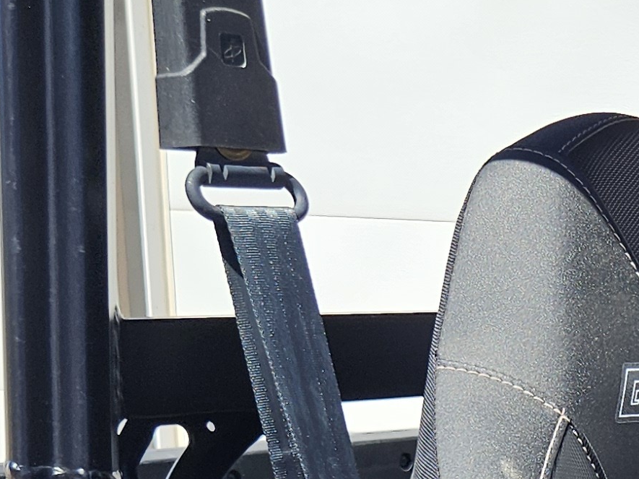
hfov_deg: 17.7
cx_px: 829
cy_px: 937
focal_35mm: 104
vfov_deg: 12.6
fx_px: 1919
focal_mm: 5.4
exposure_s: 1/1108
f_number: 1.8
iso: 25
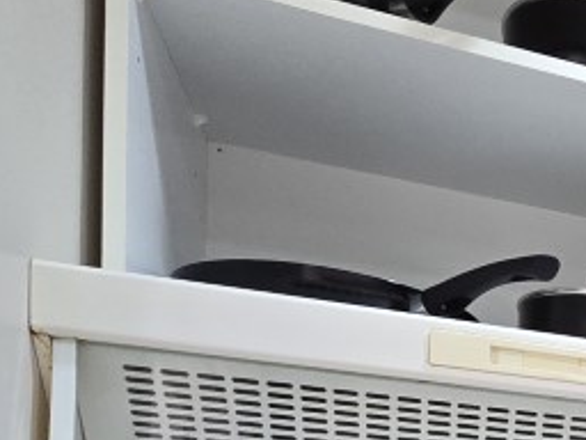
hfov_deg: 27.1
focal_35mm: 52
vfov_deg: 23.1
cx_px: 858
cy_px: 646
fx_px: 880
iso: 320
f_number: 2.2
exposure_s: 1/50
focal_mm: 2.2
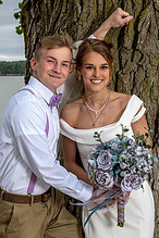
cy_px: 211
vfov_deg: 27.2
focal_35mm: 72
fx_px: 477
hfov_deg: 18.9
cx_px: 87
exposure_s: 1/200
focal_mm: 35
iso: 100
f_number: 8
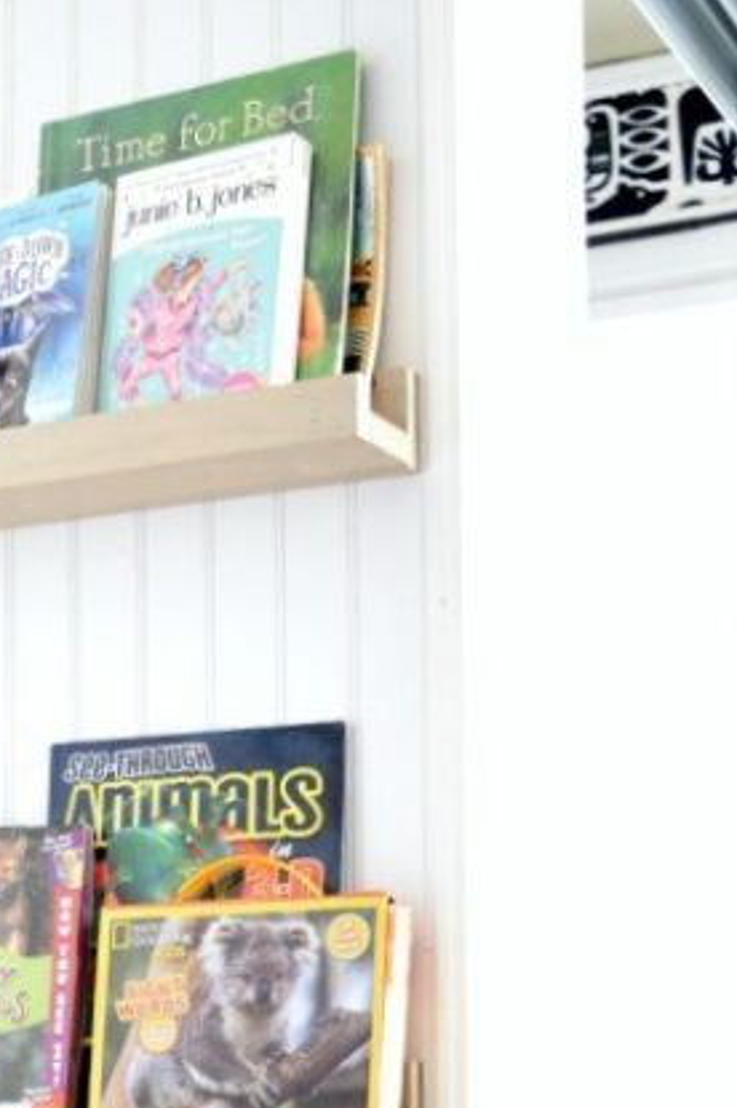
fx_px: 2276
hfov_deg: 18.1
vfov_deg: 26.0
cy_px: 1105
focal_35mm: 74
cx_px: 67
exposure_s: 1/4
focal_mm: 20
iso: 100
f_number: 3.5
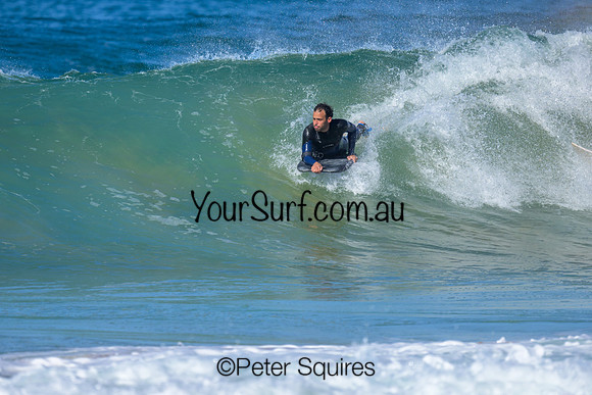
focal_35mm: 889
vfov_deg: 1.5
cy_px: 196
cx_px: 270
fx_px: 14615
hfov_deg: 2.3
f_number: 6.3
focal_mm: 800
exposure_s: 1/2000
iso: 320
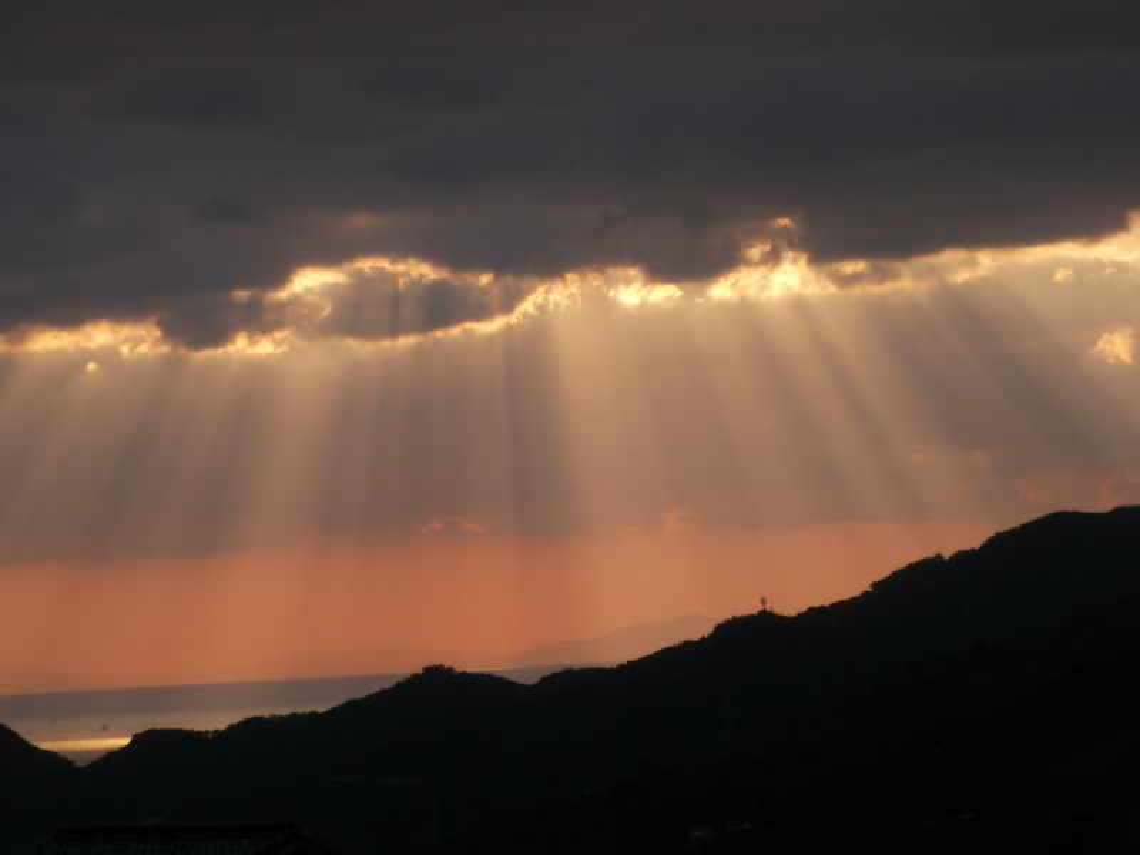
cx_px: 570
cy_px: 428
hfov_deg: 10.4
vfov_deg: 7.8
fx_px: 6257
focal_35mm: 190
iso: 50
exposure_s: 1/401
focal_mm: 29
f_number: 5.2
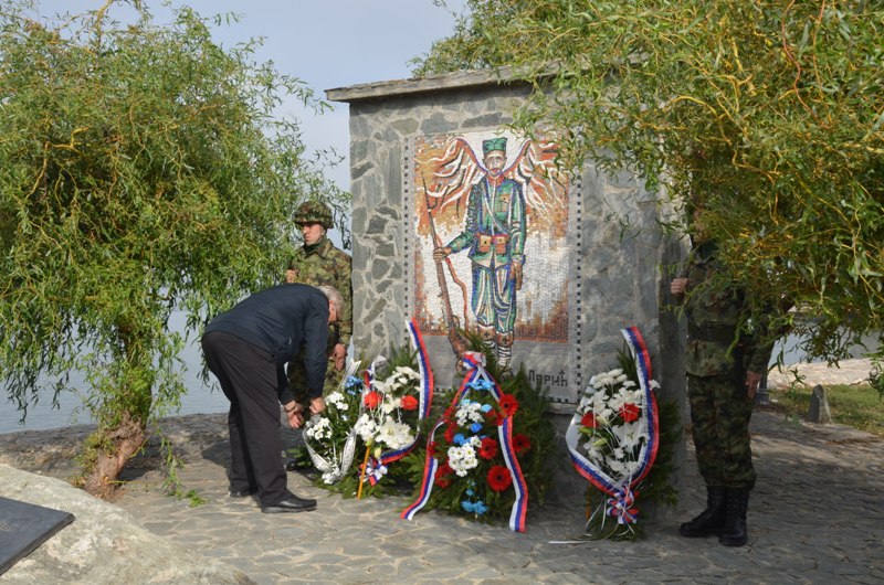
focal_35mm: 46
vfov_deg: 28.8
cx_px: 442
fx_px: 1140
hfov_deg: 42.4
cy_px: 292
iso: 320
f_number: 13
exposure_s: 1/250
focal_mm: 31
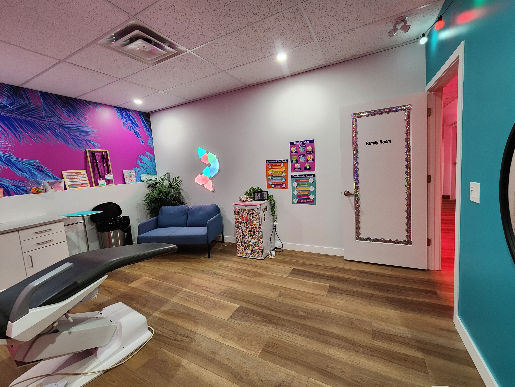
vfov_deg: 89.9
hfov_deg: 106.2
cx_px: 258
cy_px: 194
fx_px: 193
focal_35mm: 13
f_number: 2.2
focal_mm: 2.2
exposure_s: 1/40
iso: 320
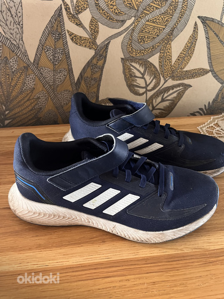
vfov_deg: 67.3
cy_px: 150
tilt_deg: -38.7
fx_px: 224
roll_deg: +1.0
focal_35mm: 26
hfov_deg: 53.1
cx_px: 112
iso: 640
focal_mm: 5.1
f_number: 1.6
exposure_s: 1/39
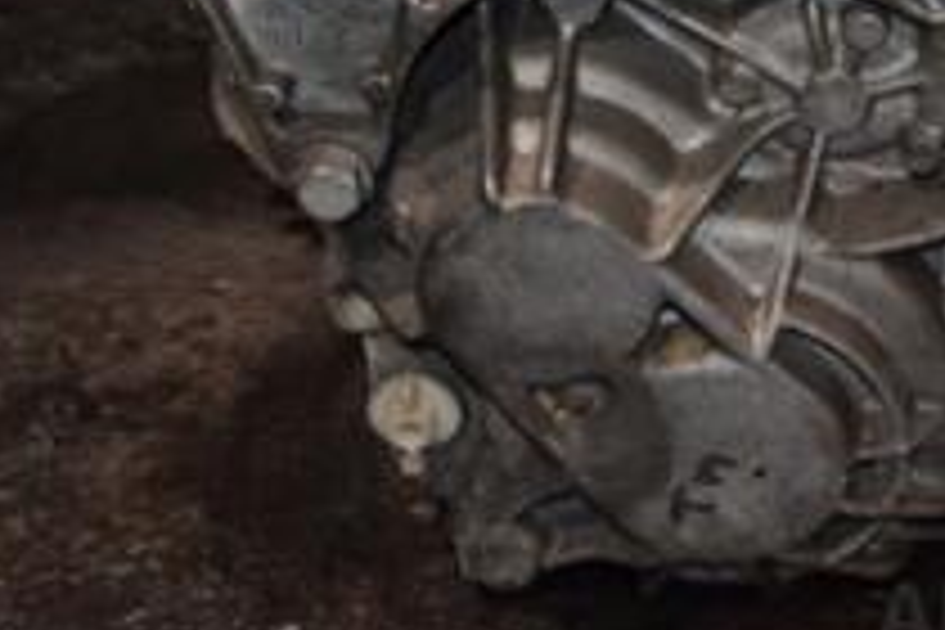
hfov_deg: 14.9
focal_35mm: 137
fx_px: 3596
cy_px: -171
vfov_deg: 9.8
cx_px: 792
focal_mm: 32
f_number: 5
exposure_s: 1/60
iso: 800
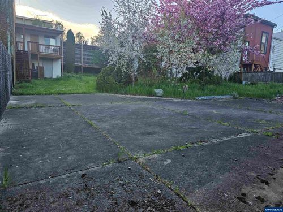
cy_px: 106
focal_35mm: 23
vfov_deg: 58.9
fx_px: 188
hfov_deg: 73.9
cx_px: 142
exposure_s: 1/180
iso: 40
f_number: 1.7
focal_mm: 6.3
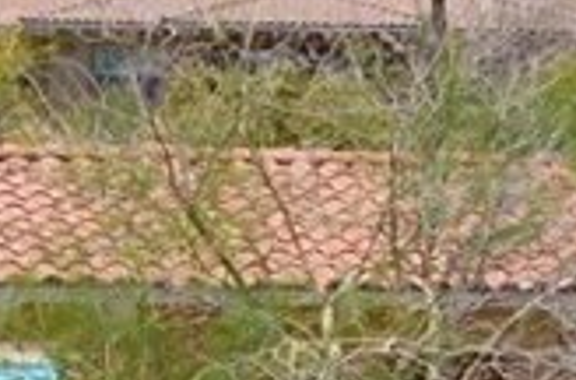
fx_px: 2694
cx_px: -313
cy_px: 229
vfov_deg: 8.1
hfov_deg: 11.6
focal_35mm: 169
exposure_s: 1/320
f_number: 9
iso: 100
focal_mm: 18
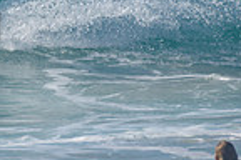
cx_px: -175
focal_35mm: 2467
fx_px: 16514
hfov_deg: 0.8
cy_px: -35
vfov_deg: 0.6
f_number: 5.6
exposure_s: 1/2000
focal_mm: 500
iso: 140
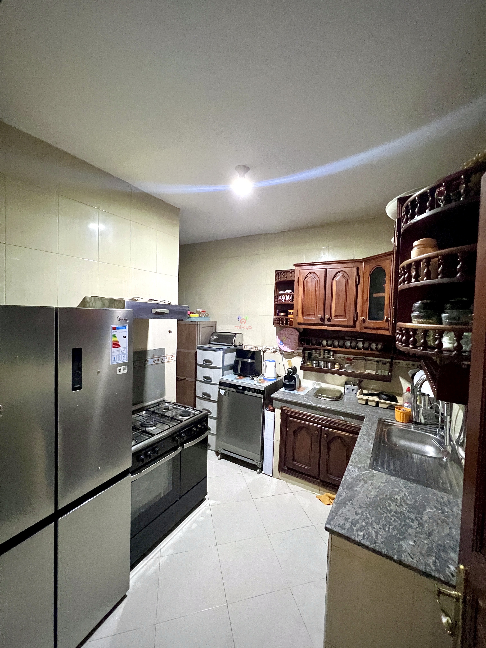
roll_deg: -1.0
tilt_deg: -0.6
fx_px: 243
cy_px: 324
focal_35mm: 13
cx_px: 243
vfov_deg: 106.2
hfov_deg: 89.9
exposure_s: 1/50
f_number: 1.8
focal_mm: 1.57
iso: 640
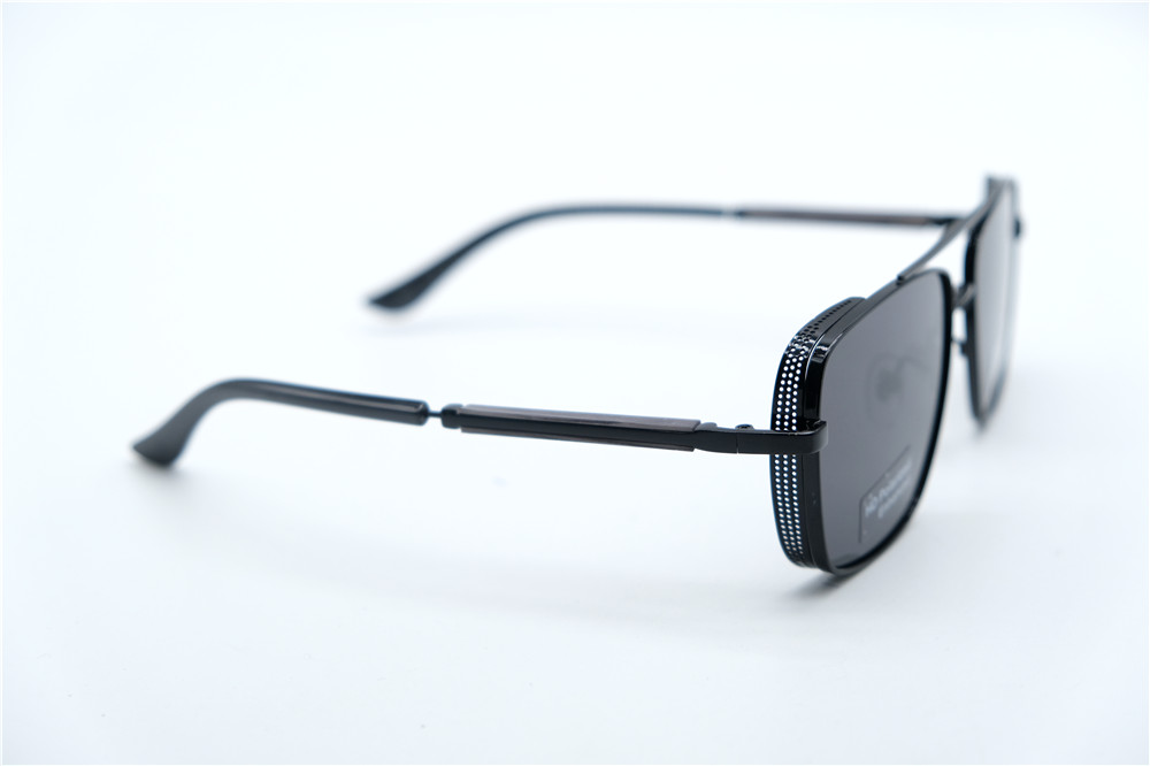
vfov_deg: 20.3
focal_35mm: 67
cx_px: 575
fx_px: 2139
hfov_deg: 30.1
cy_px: 383
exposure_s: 1/1000
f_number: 4
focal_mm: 44.4
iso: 500
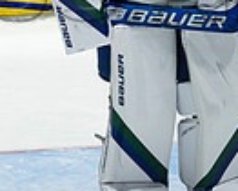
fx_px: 17559
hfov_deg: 0.8
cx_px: 18
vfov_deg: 0.6
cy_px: -28
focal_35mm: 2491
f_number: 4
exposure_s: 1/1000
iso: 1600
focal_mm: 600
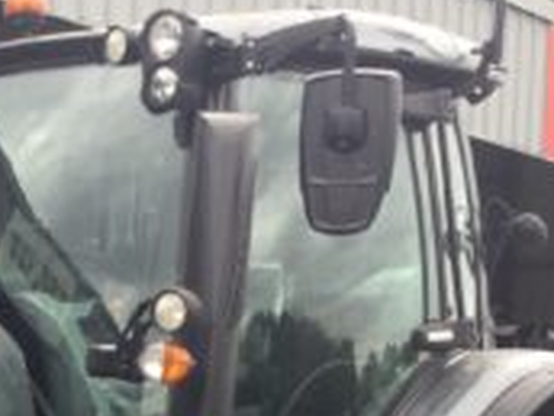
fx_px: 1728
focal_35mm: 108
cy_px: 629
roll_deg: -0.9
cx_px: -6
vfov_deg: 13.0
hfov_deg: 17.8
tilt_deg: -7.1
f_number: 2.4
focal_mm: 3.3
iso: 32
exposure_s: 1/50
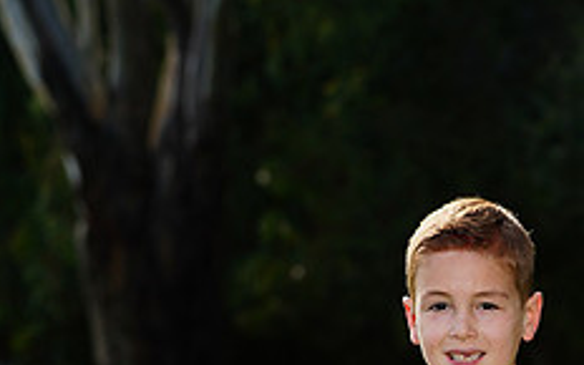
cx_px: 425
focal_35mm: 397
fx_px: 6319
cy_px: 687
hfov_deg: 5.3
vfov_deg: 3.3
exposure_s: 1/200
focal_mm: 156
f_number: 8
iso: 125
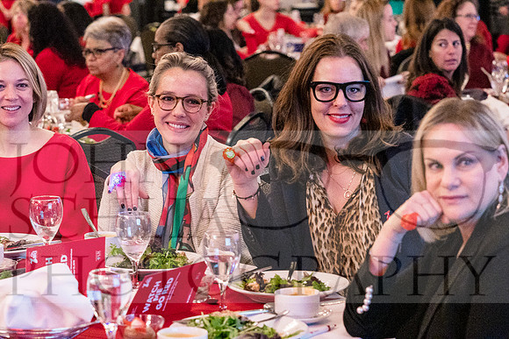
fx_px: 1485
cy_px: 170
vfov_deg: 13.0
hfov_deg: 19.5
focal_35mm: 105
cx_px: 254
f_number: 4
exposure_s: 1/100
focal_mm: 70
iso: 6400
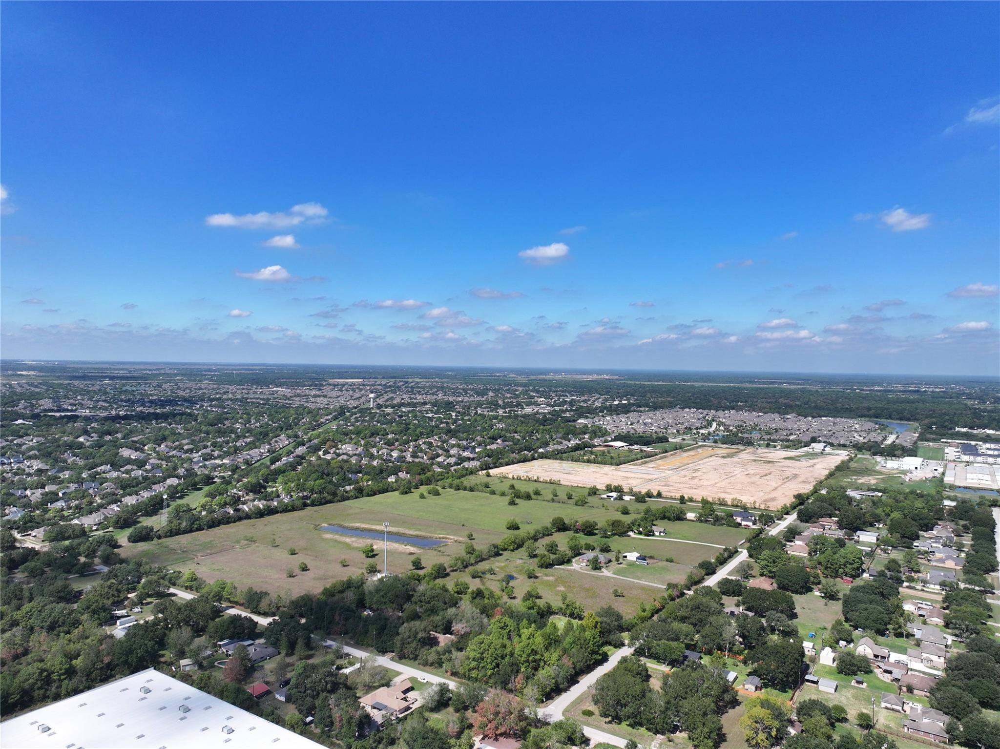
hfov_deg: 71.6
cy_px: 374
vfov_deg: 56.8
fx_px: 693
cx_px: 500
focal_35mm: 24
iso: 100
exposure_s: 1/2000
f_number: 2.8
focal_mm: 12.29
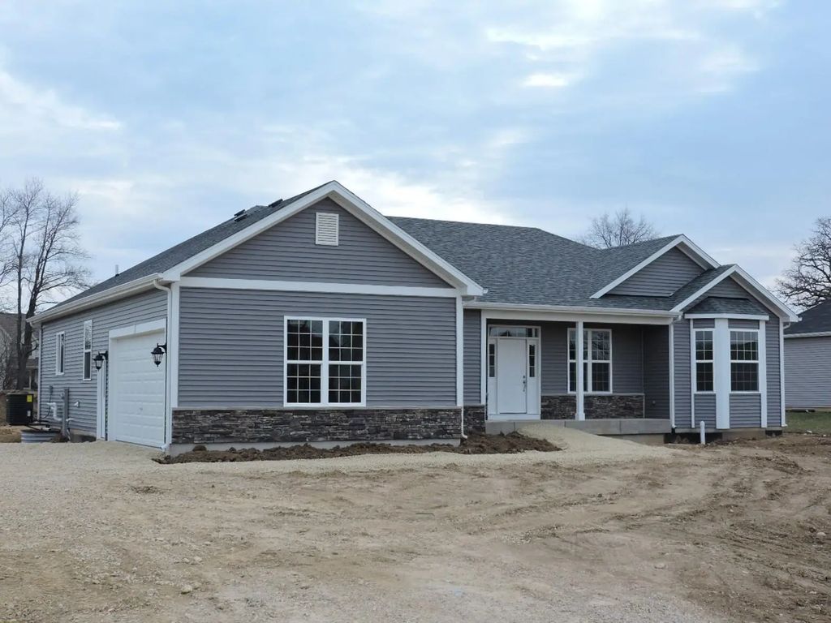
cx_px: 416
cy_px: 312
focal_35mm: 47
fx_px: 1128
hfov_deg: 40.4
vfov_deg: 30.9
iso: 100
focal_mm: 8.4
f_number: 3.5
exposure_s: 1/200
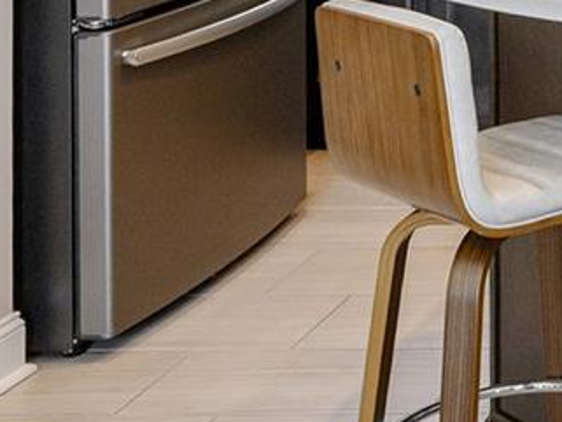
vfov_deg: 16.0
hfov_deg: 17.3
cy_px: -177
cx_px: 1087
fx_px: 1397
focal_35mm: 86
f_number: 7.1
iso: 320
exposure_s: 1/25
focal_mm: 14
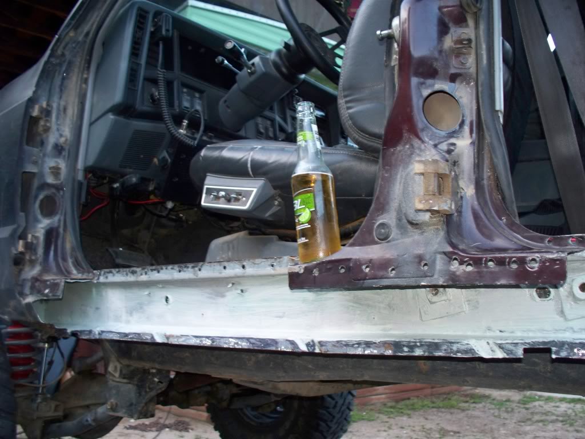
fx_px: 608
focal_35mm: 36
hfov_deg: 51.4
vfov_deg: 39.7
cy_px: 220
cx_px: 292
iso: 200
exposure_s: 1/40
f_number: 2.8
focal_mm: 7.54
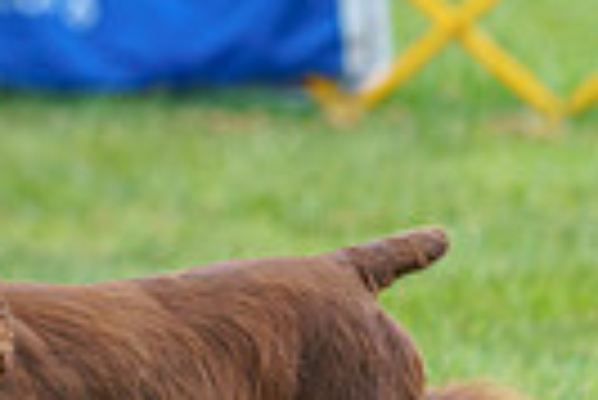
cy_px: -38
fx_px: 14517
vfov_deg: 1.6
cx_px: -409
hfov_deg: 2.4
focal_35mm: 873
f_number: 2.8
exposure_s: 1/640
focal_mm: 200
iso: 640
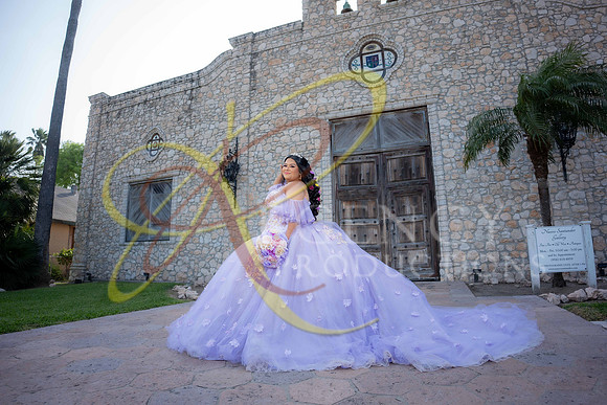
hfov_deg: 84.0
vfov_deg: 62.0
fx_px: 337
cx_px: 304
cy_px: 202
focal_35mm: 20
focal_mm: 20
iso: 125
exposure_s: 1/800
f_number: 2.8
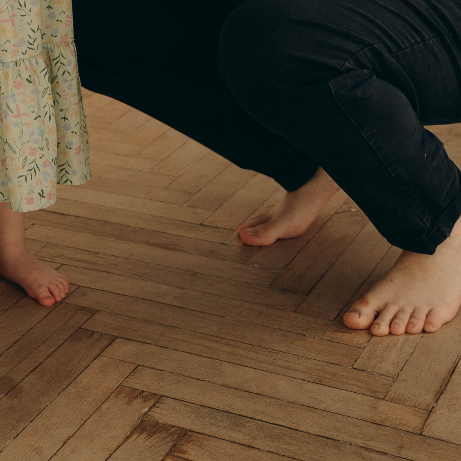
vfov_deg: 16.6
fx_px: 1431
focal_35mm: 95
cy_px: -232
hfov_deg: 17.9
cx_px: 1
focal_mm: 33
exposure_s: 1/800
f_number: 2.8
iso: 320
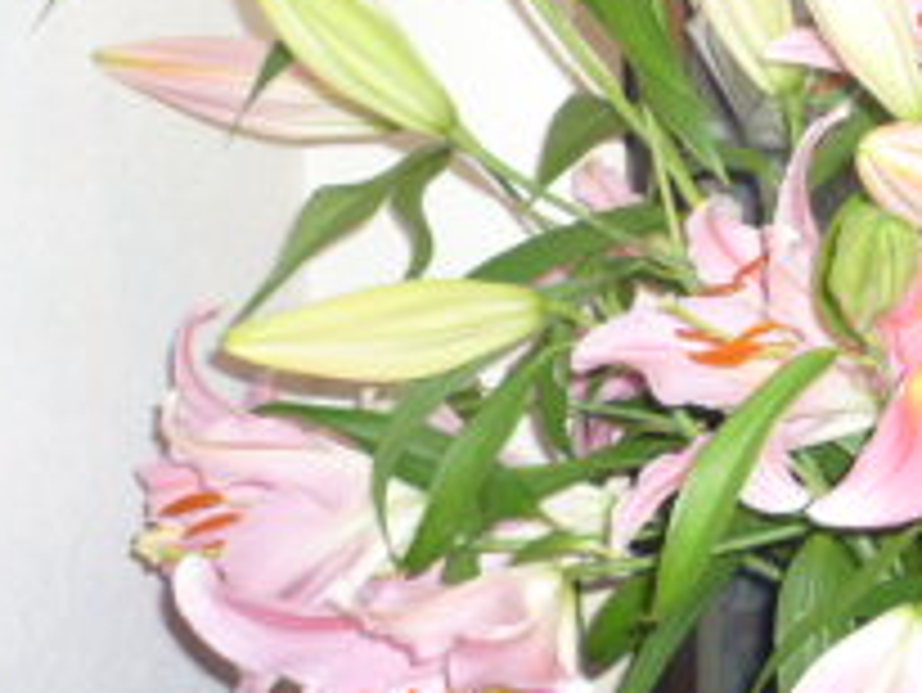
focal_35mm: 78
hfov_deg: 23.0
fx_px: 2079
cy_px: 4
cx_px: 1093
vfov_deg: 18.4
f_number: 2.8
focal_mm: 4.4
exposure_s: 1/30
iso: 80
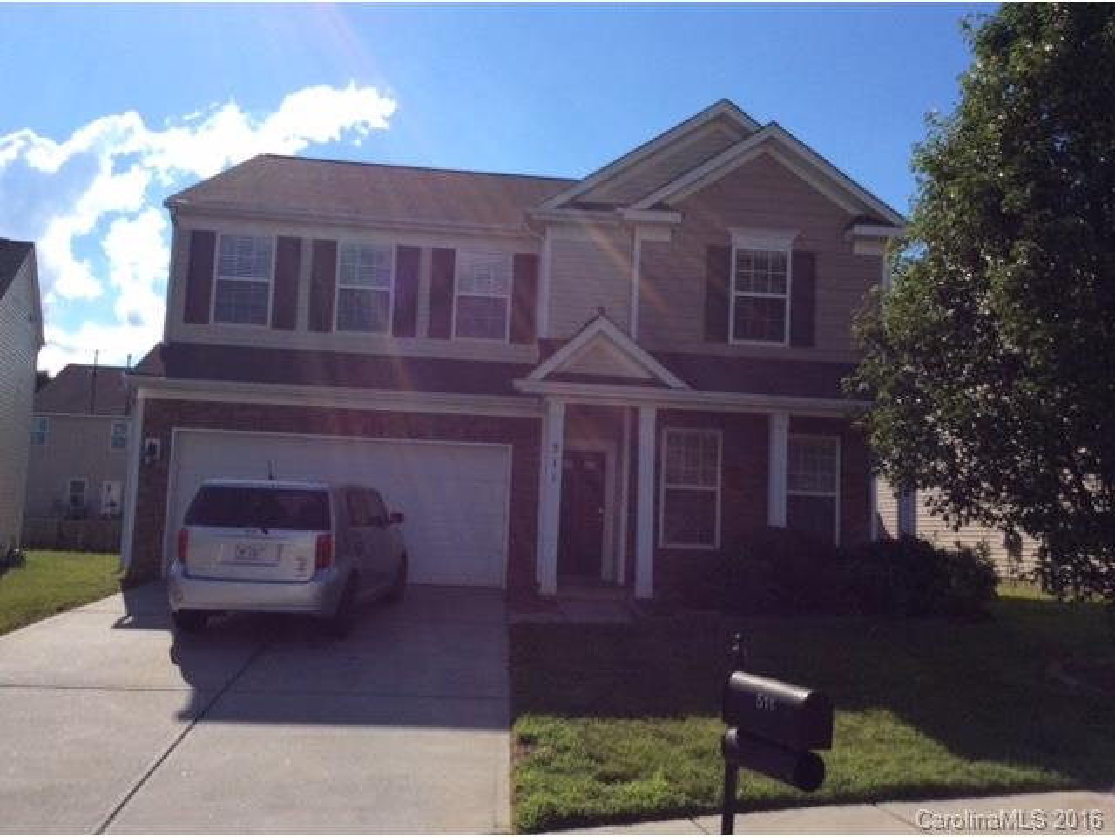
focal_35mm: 32
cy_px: 418
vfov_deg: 44.2
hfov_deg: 56.8
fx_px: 1031
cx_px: 558
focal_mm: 3.3
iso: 32
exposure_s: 1/2387
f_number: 2.4
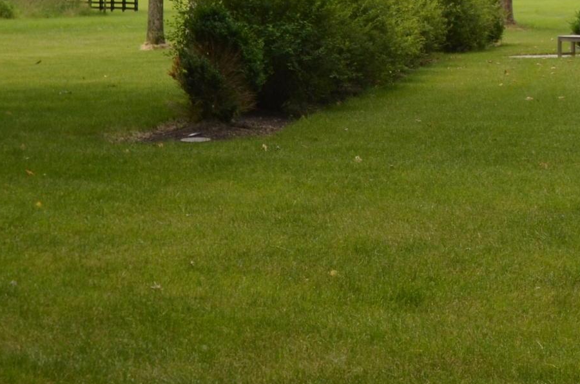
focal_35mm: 120
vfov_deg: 11.2
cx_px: 624
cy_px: -74
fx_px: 1929
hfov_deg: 16.6
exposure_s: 1/200
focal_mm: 24
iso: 100
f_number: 7.1
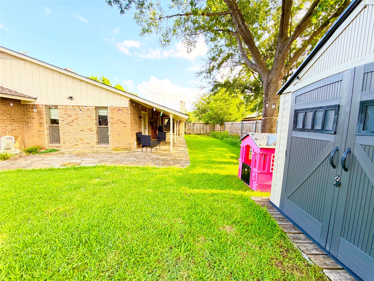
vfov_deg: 85.7
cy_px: 140
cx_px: 187
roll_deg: -0.8
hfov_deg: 102.1
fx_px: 151
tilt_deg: -5.9
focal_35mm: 14
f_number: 2.2
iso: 100
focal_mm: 2.22
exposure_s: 1/121
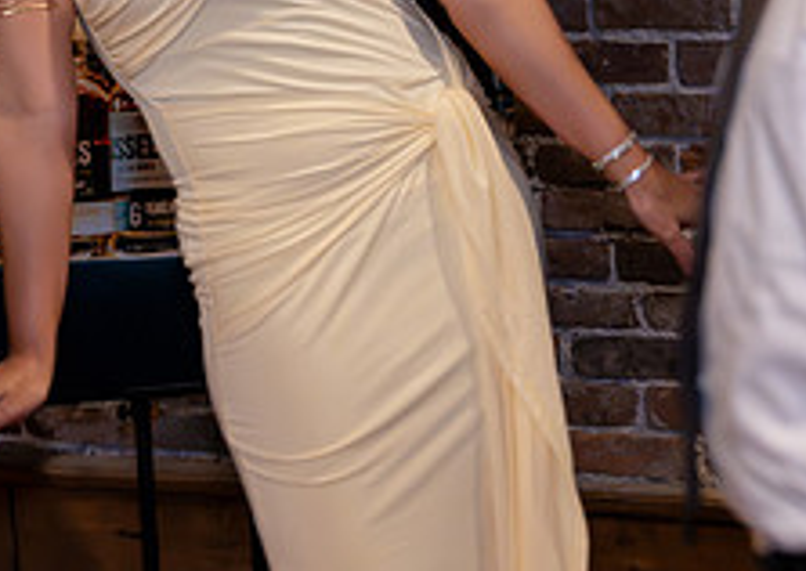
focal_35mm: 165
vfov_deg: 8.6
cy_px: -146
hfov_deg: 12.2
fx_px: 3767
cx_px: 228
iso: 6400
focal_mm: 57
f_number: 2.8
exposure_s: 1/400
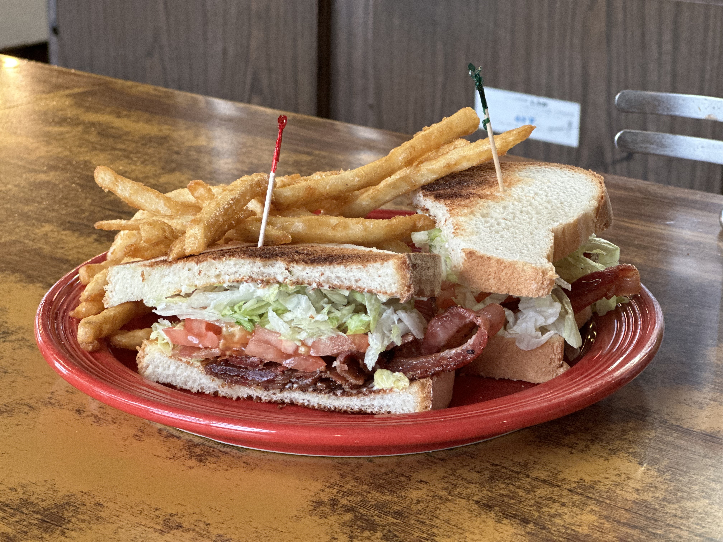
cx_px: 362
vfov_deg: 19.1
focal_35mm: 77
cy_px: 271
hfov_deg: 25.3
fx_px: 1608
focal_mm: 9
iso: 250
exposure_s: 1/40
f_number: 2.8
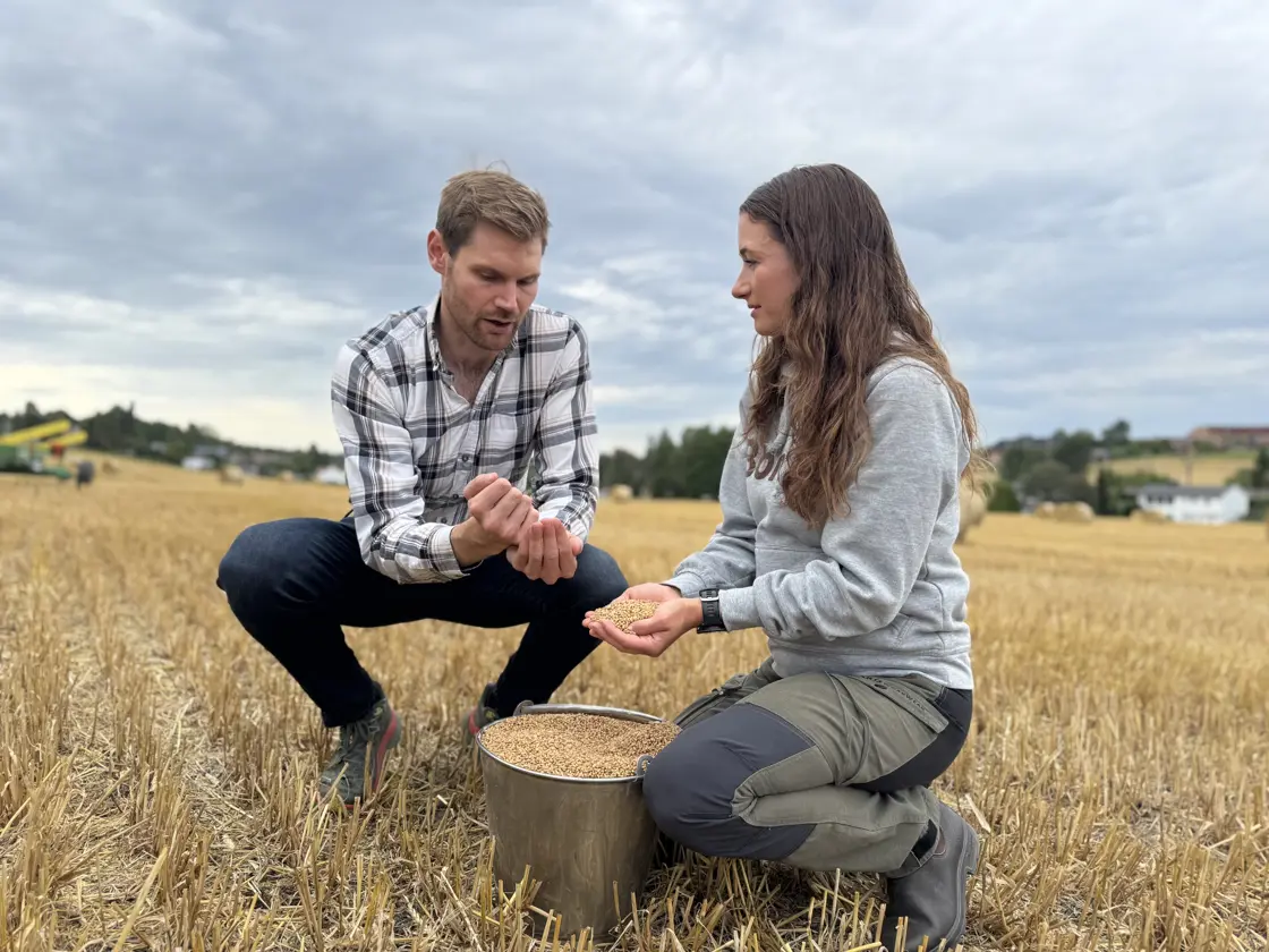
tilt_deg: +0.0
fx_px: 880
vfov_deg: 56.8
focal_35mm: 24
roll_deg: -0.2
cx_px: 634
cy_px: 476
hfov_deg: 71.6
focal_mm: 6.76
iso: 80
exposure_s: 1/2174
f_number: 1.78
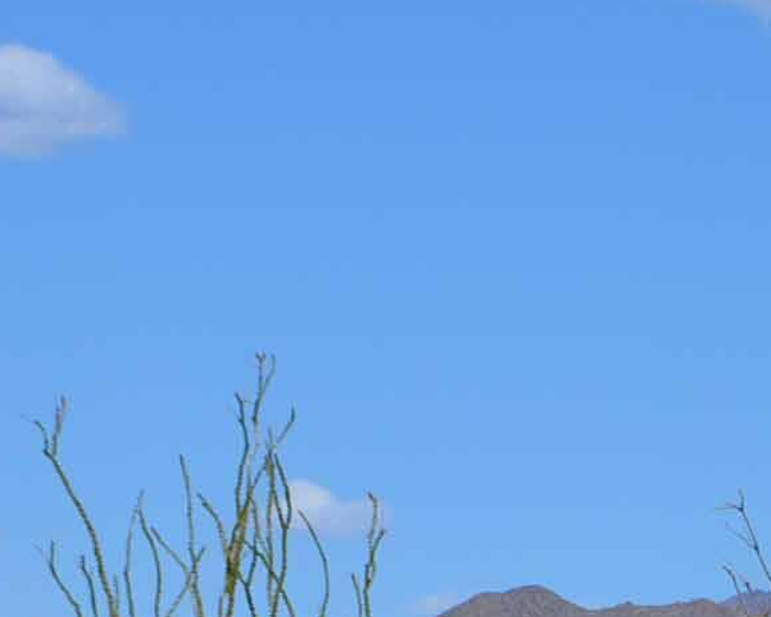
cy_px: 433
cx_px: 875
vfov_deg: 5.3
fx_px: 6665
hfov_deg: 6.6
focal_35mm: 292
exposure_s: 1/320
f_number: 9
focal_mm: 40
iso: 100
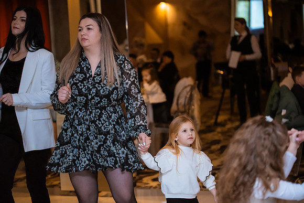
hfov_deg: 22.6
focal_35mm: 90
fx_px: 760
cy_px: 102
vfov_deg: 15.2
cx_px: 152
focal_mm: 90
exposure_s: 1/160
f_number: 3.2
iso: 1600
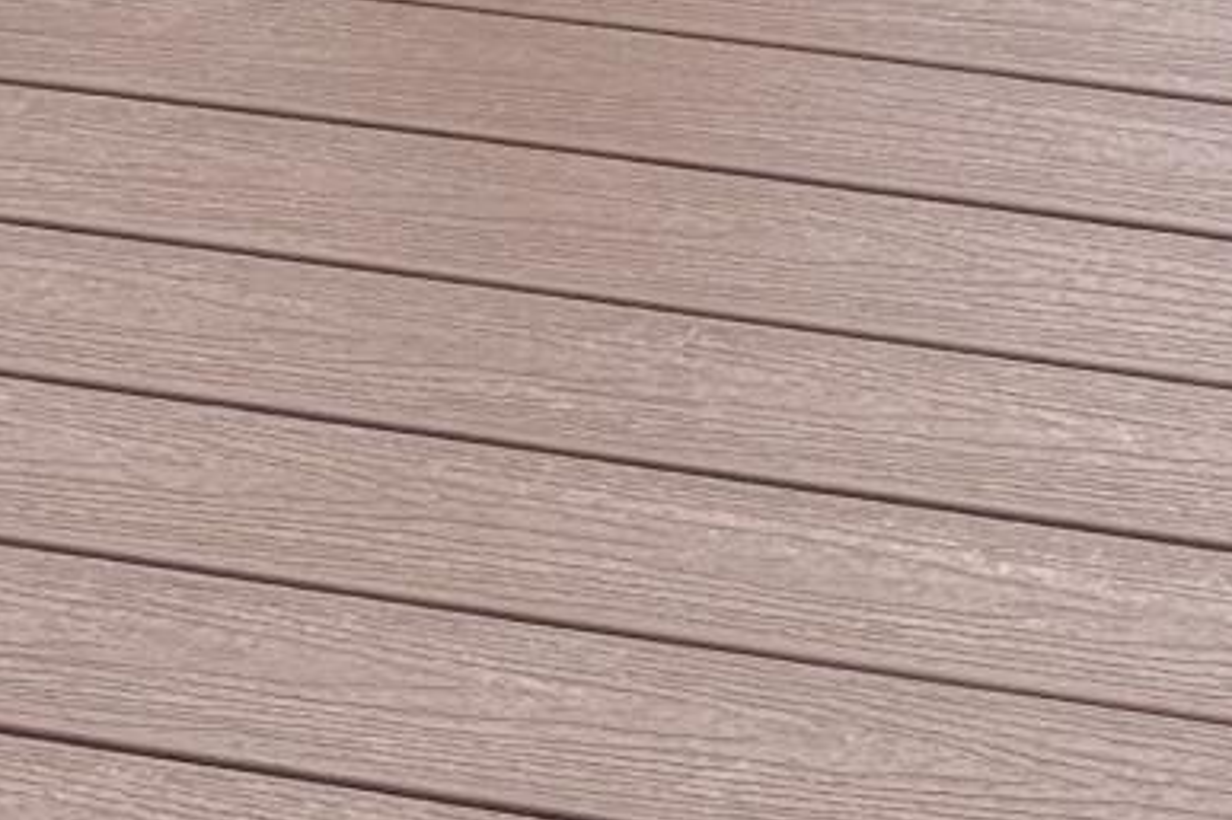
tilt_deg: -2.3
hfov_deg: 10.5
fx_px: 6636
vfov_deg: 5.8
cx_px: 1360
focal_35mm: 194
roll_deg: +0.1
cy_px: -2728
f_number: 1.78
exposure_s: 1/4950
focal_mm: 6.76
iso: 80
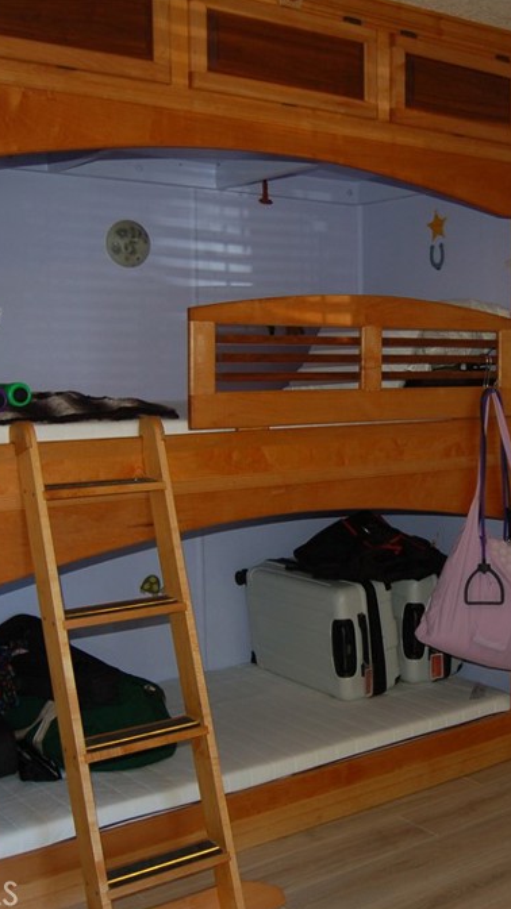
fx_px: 1037
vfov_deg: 47.4
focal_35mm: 43
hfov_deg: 27.1
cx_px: 415
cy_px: 454
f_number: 3.5
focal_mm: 18
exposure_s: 1/60
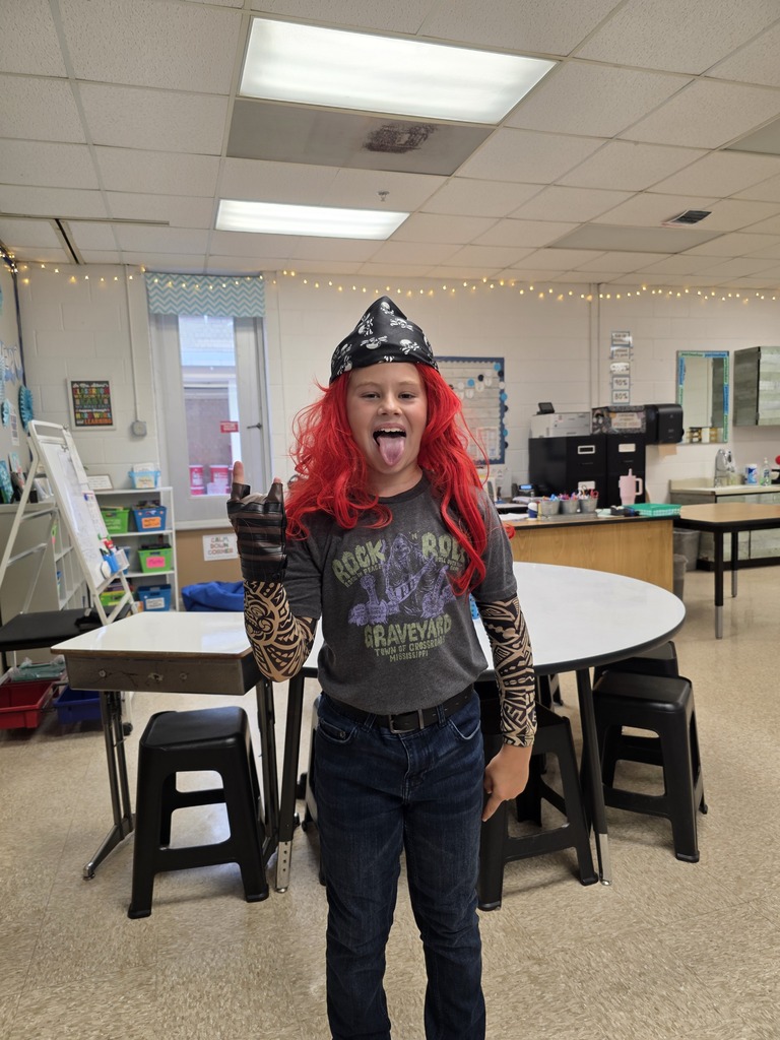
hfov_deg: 58.9
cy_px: 520
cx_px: 390
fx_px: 691
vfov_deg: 73.9
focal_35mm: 23
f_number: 1.7
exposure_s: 1/120
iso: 100
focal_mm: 6.3
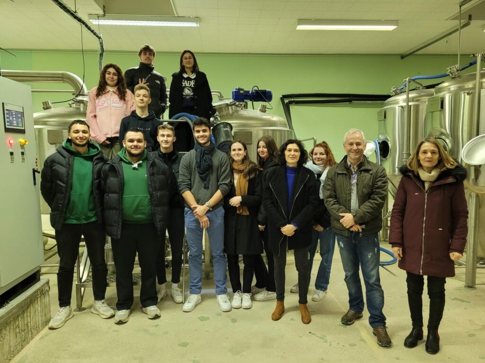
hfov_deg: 67.3
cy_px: 182
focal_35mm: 26
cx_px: 242
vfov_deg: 53.1
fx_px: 364
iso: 640
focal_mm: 5.4
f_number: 1.8
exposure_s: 1/50
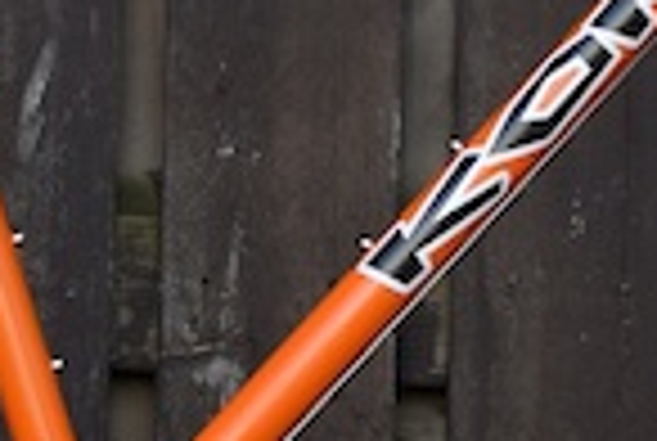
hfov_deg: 7.2
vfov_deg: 4.8
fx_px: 5243
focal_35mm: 287
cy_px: 79
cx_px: 436
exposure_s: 1/250
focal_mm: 35
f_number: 4
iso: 400
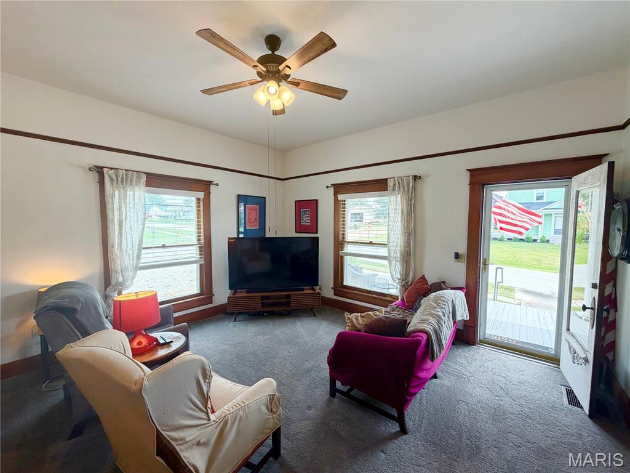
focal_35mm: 14
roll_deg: +0.0
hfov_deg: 102.1
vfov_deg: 85.7
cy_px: 236
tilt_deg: -2.6
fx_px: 255
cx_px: 315
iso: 80
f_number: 2.2
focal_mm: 2.22
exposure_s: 1/120
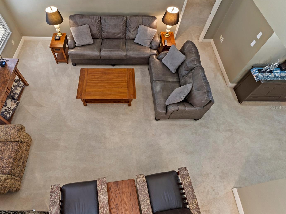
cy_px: 107
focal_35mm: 20
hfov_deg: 81.2
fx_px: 165
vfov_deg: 66.0
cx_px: 123
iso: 320
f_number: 8
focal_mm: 12
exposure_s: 1
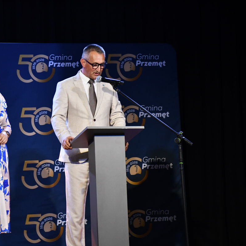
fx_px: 1391
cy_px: 123
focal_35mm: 173
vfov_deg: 10.1
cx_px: 64
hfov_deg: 10.1
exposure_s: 1/250
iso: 1600
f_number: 5.3
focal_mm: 90
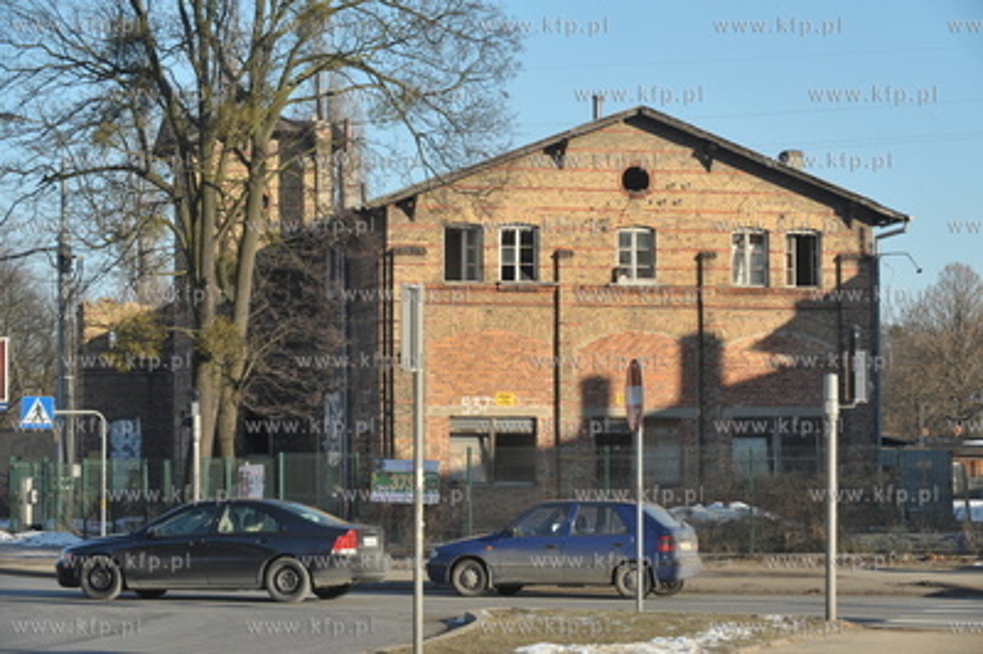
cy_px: 327
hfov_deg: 20.8
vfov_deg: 13.9
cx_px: 492
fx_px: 2674
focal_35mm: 98
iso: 400
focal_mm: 98
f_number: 9
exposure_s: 1/640
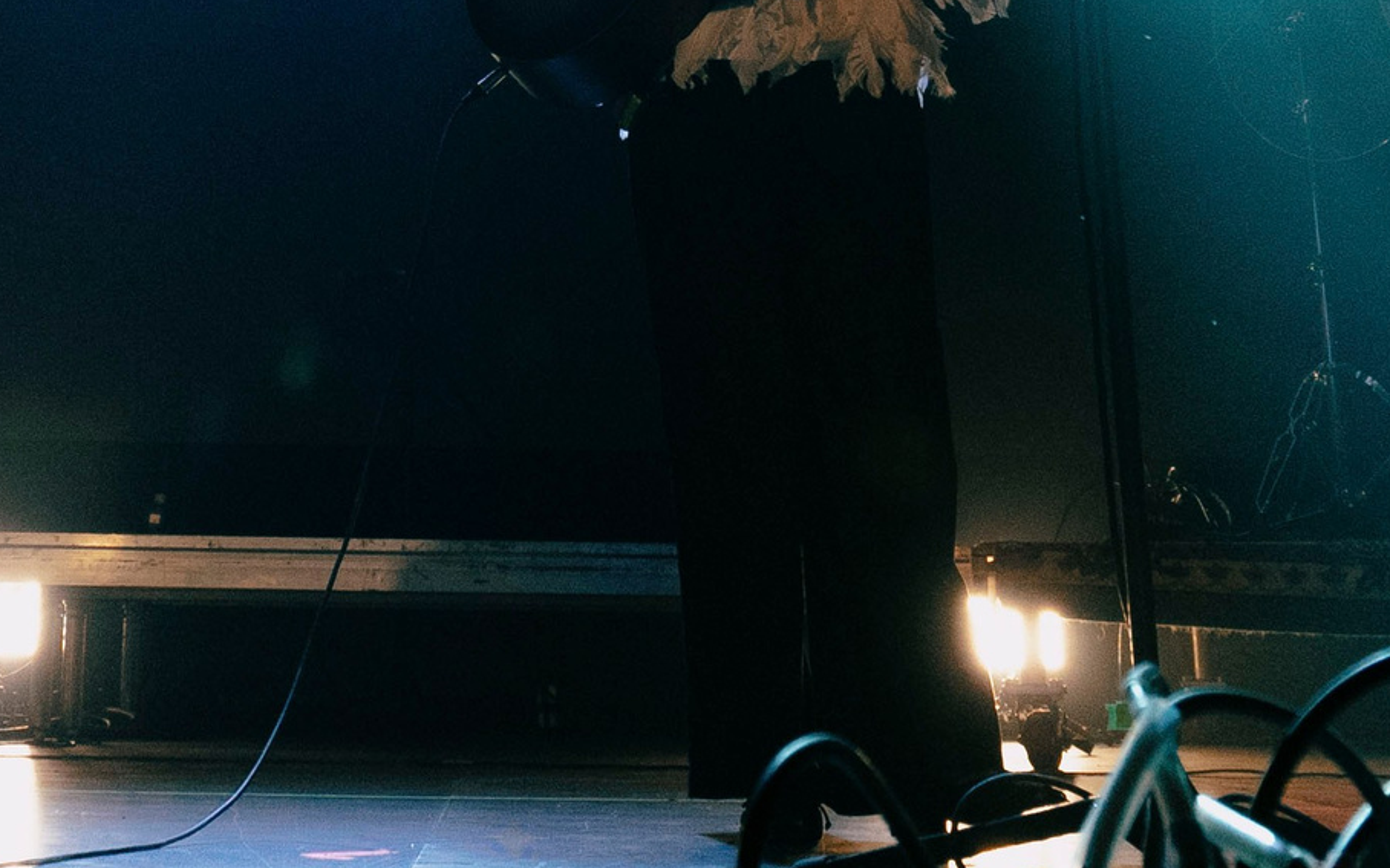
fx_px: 2613
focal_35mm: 69
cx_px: 432
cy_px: -307
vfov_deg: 17.5
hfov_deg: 29.5
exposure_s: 1/200
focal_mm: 16
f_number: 5.6
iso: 800
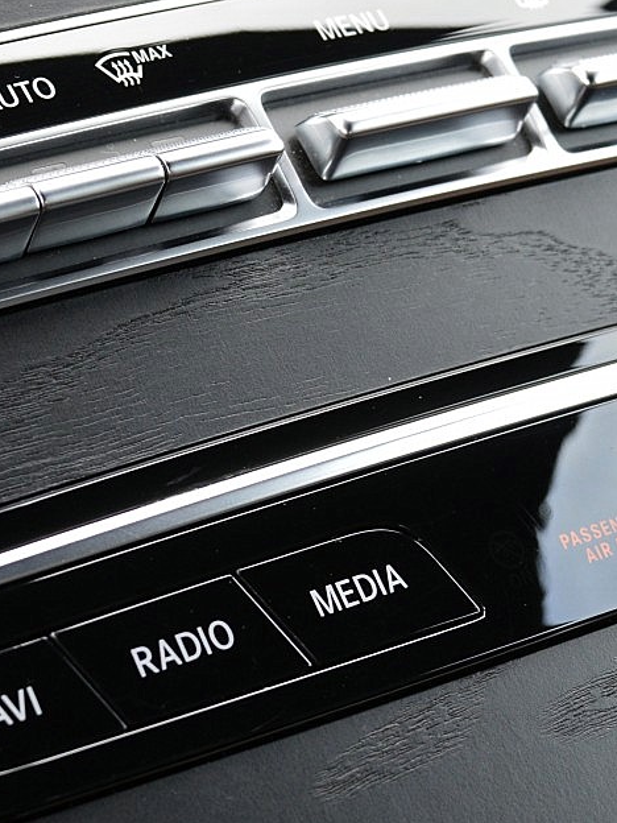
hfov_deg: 12.7
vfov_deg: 16.9
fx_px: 2763
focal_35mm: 116
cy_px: 324
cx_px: 215
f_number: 8
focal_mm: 31
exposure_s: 1/60
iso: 560
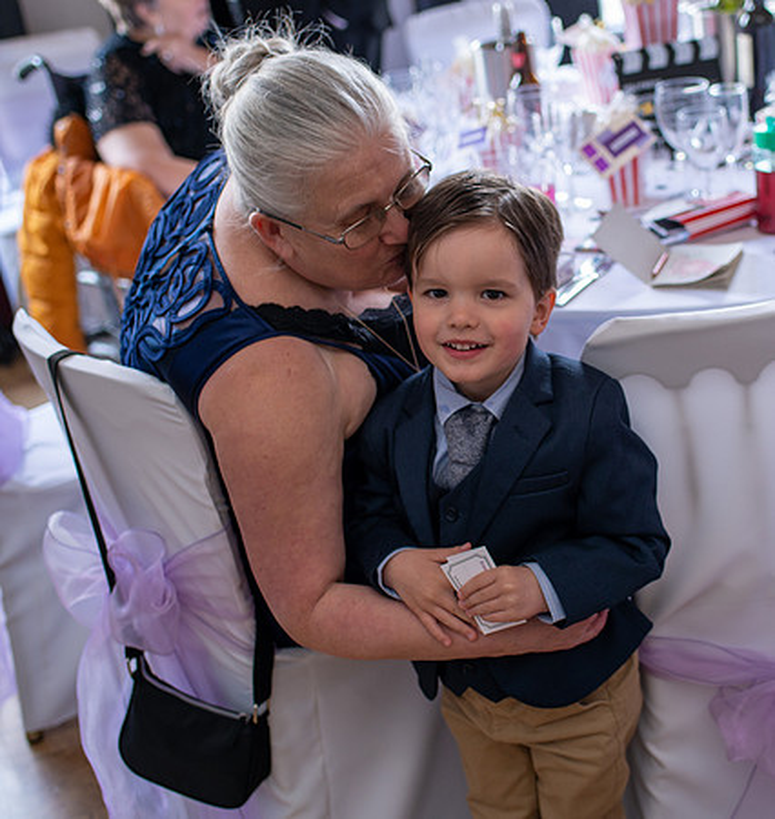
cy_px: 355
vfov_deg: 33.6
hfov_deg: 31.5
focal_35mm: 52
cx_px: 551
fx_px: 1354
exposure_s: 1/100
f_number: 2.5
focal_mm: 35
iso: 250
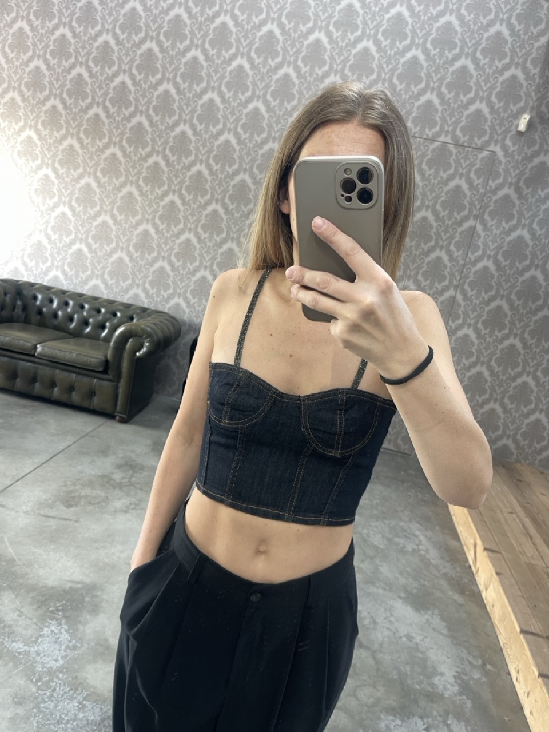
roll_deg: -10.9
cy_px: 366
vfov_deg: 69.4
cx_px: 274
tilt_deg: -24.5
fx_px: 529
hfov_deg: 54.9
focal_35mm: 25
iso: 125
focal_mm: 5.1
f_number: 1.6
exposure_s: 1/60
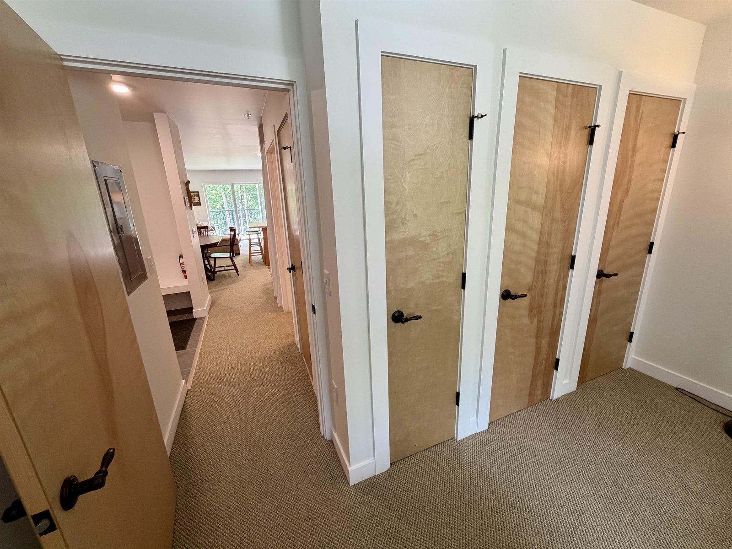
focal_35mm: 14
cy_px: 274
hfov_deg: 102.1
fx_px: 296
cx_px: 366
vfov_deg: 85.7
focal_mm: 2.22
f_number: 2.2
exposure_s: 1/60
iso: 200
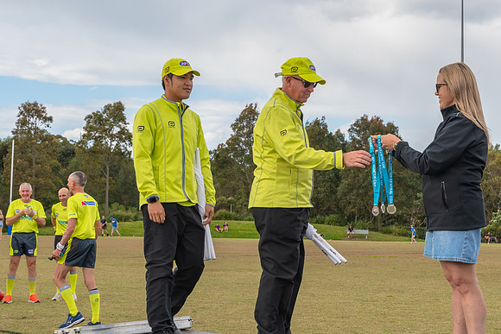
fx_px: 1023
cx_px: 292
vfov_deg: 18.5
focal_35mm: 73
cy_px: 139
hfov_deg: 27.5
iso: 400
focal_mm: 42
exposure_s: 1/1000
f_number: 8
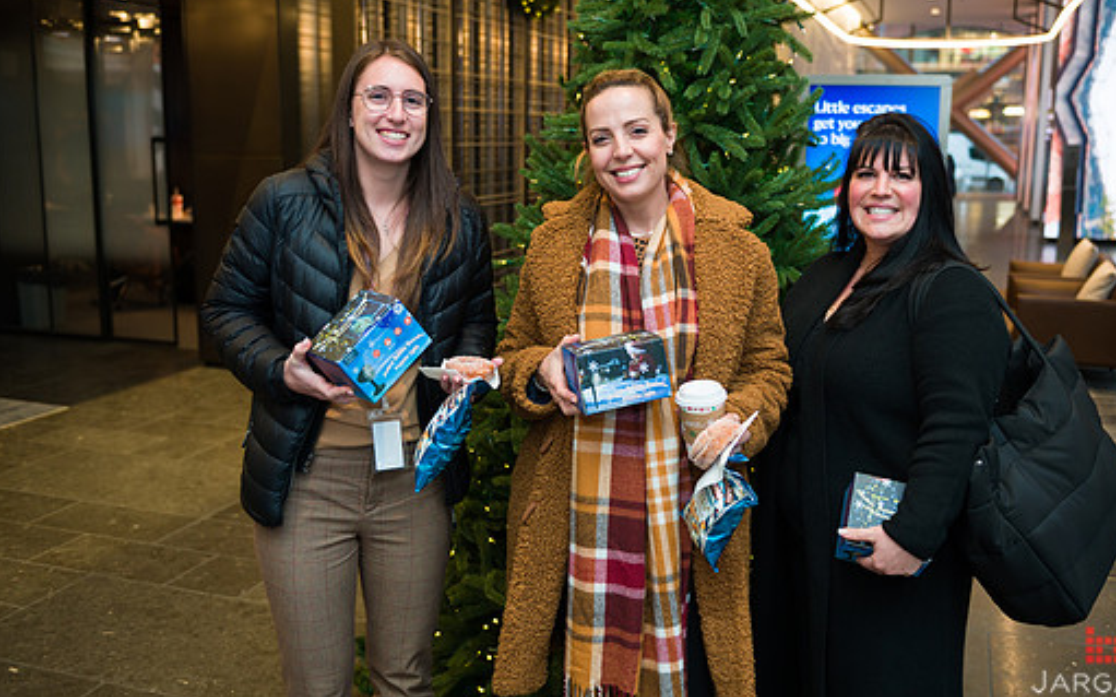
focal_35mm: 37
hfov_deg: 52.7
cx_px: 607
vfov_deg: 34.4
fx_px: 1125
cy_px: 319
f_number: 3.2
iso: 400
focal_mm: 32
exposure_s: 1/200
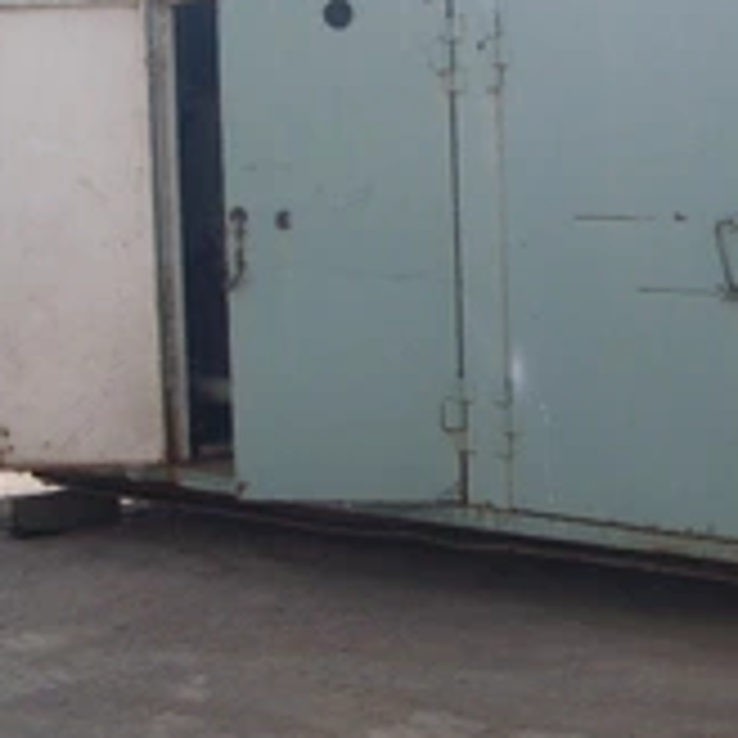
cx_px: 742
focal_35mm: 82
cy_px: 256
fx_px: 1978
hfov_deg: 20.4
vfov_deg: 21.1
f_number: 7.7
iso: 80
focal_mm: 6.3
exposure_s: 1/250
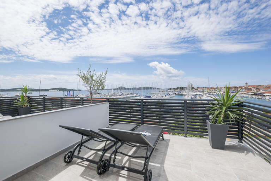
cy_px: 90
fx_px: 113
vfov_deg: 77.3
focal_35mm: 15
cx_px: 136
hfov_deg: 100.4
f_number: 8
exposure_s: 1/250
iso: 100
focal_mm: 10
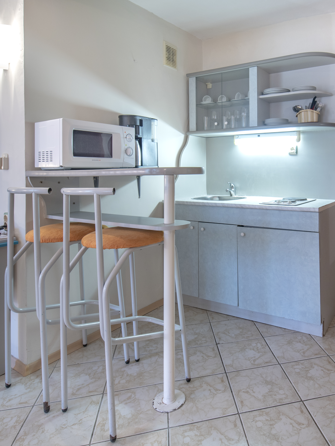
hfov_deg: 58.8
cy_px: 221
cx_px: 239
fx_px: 284
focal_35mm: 22
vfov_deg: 76.4
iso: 320
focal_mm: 15
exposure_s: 1/2.5
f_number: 8
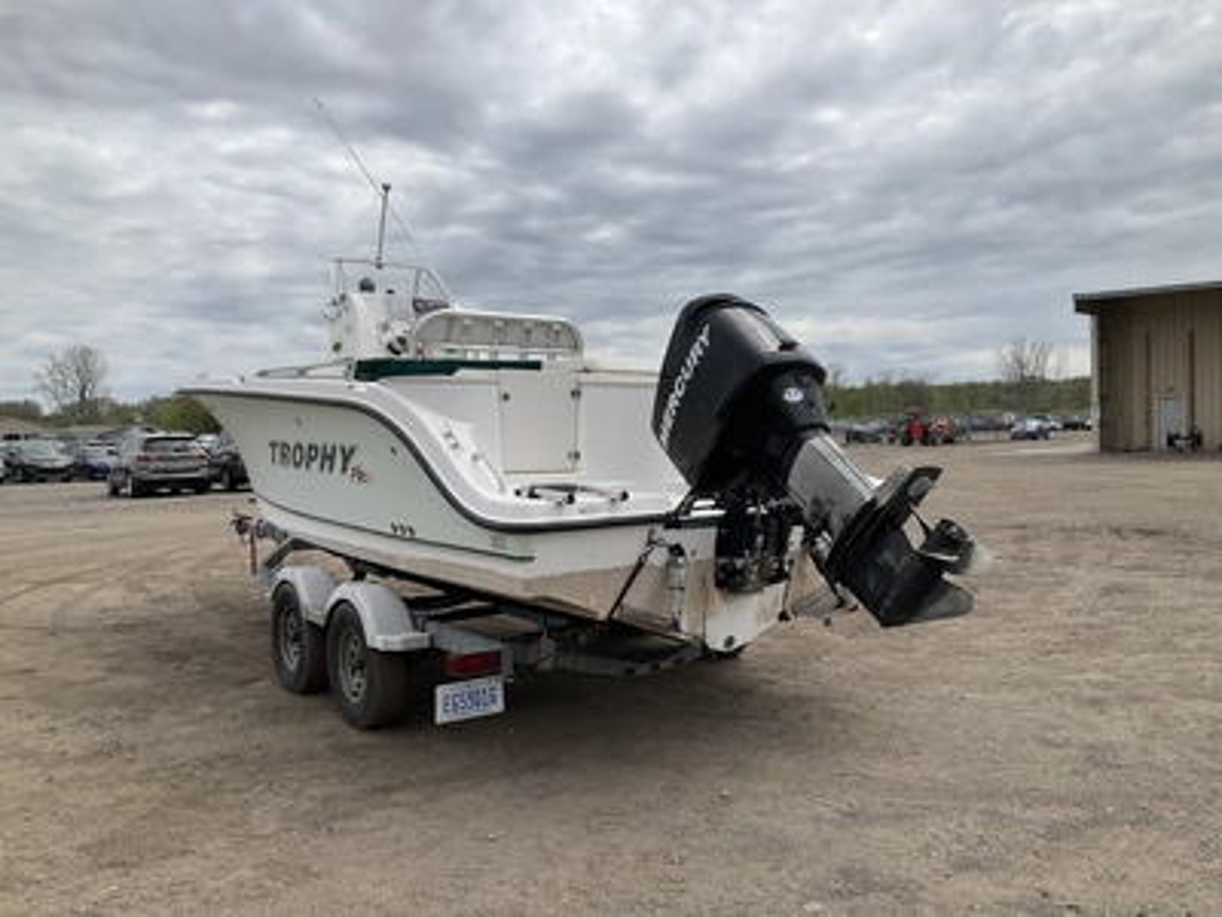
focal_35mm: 29
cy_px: 458
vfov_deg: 48.2
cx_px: 611
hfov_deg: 61.7
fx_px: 1024
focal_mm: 3
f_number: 1.8
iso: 25
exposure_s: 1/2667
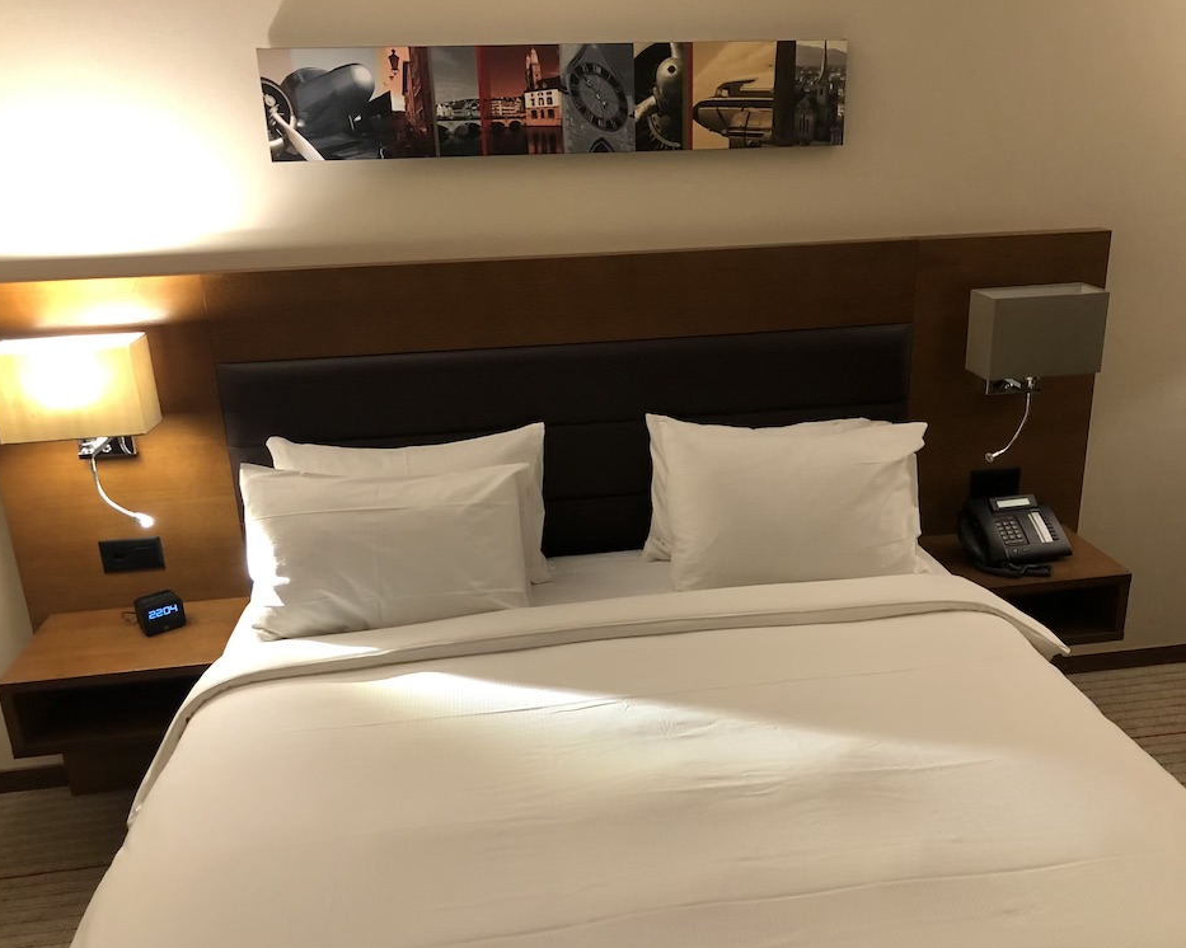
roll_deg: +2.3
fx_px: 1053
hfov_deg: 58.7
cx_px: 637
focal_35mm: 30
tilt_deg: -20.1
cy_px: 475
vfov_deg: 48.5
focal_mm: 4
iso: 64
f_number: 1.8
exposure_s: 1/17
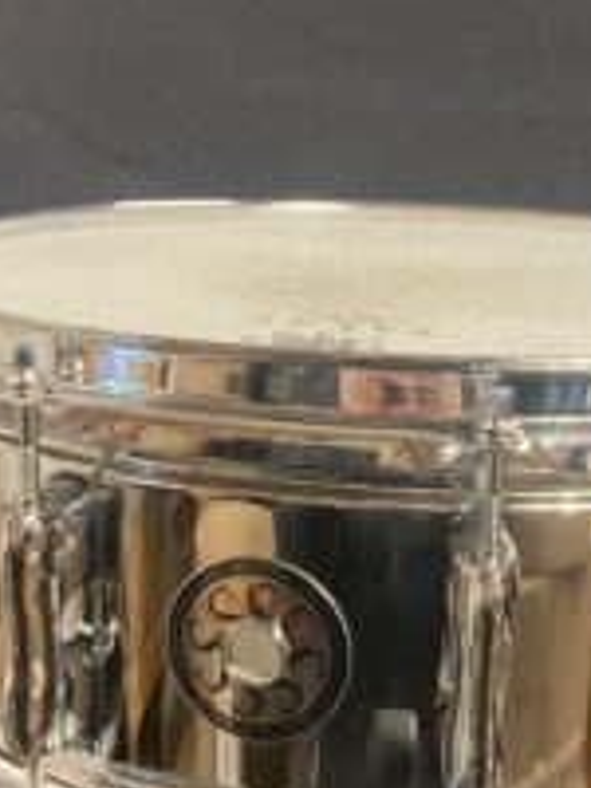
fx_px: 1434
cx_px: 370
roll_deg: +0.0
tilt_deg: -4.2
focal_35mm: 63
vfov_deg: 30.7
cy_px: 429
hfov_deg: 23.2
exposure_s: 1/60
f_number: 1.8
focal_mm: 3.99
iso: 320
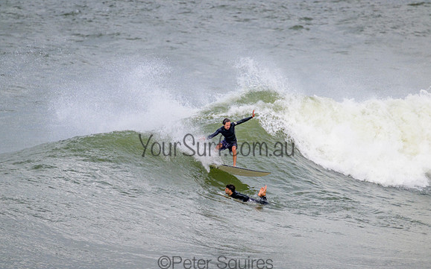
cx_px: 216
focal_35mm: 819
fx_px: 9618
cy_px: 139
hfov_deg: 2.6
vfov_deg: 1.6
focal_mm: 800
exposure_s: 1/2000
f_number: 11
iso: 900
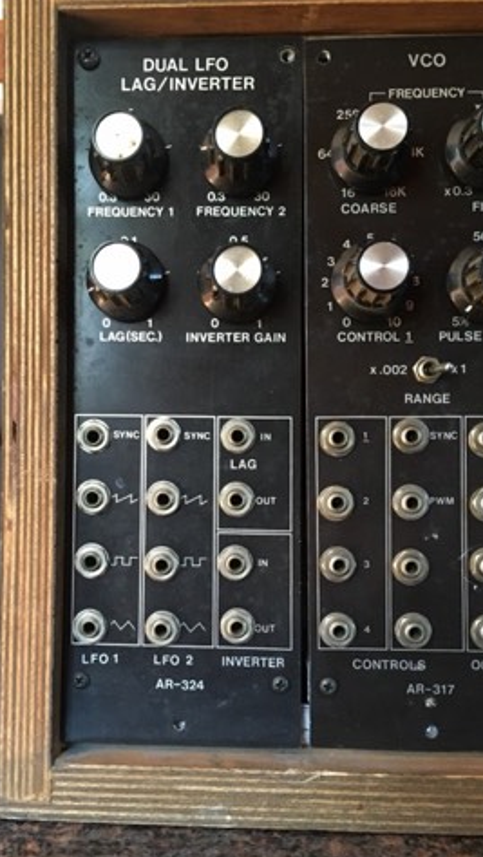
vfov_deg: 61.0
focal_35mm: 32
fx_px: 728
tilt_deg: -0.8
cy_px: 432
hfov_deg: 36.6
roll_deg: +0.1
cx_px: 194
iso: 200
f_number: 2.2
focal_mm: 4.15
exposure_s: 1/17
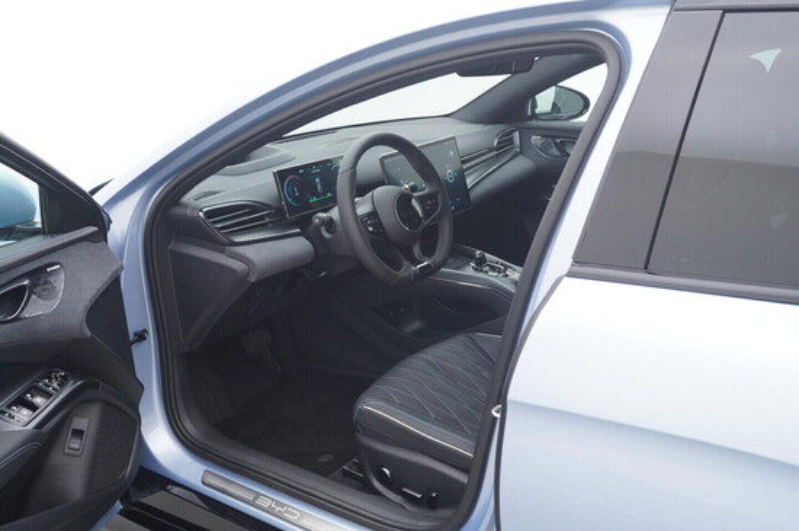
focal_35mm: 36
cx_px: 400
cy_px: 266
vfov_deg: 36.8
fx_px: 798
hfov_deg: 53.2
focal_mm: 24
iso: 800
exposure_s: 1/60
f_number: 6.3
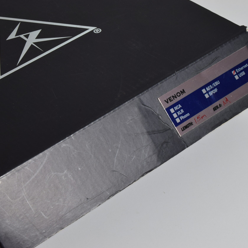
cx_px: 135
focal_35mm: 97
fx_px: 786
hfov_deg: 17.9
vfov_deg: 17.9
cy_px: 123
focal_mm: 50
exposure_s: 1.6
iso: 100
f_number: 25
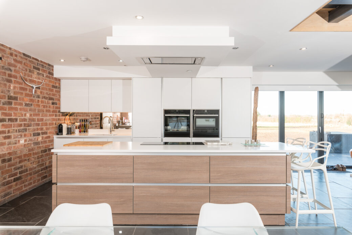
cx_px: 176
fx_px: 215
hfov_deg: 78.6
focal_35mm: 22
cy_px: 118
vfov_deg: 57.3
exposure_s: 1/30
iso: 200
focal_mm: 22
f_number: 6.3
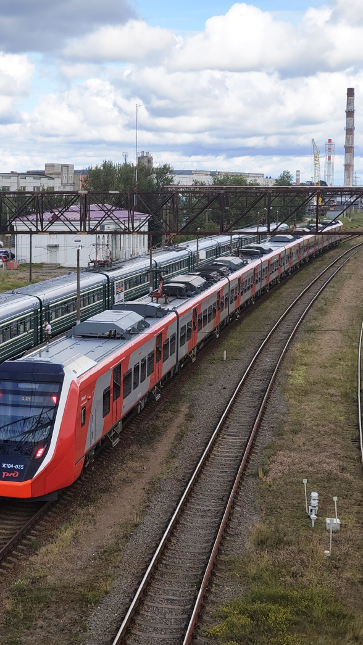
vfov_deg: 29.0
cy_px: 323
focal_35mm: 73
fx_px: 1249
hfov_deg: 16.4
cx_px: 53
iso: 134
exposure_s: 1/1616
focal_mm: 7.1
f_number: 2
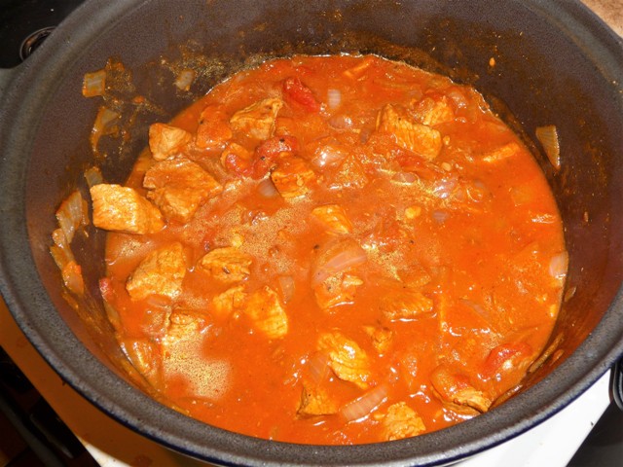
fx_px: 576
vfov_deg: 44.2
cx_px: 312
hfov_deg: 56.8
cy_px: 234
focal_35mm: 32
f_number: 3.5
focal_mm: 5.3
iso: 100
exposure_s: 1/30
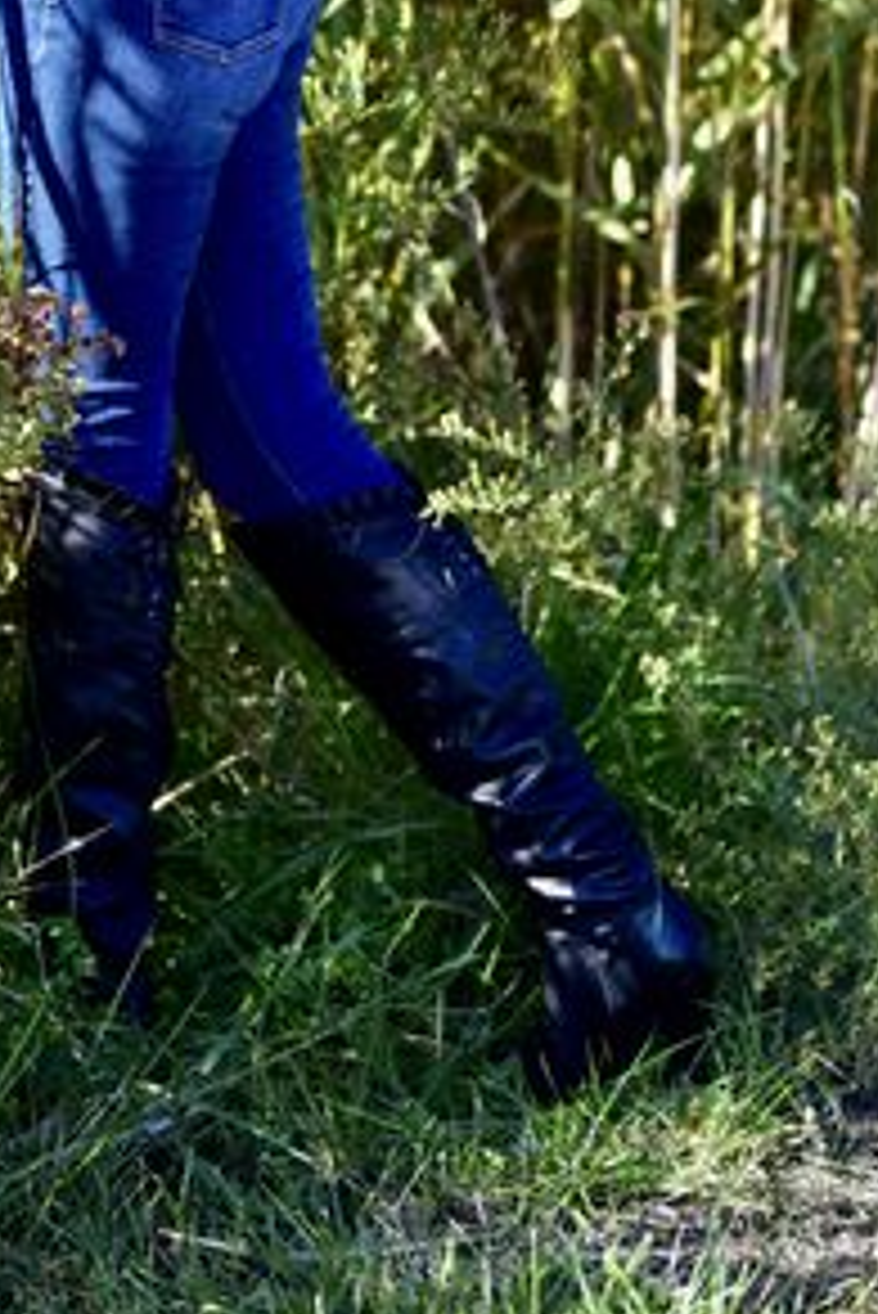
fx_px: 6723
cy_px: 36
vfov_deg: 11.1
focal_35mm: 184
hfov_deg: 7.5
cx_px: 126
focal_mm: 85
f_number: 1.8
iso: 720
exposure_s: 1/8000
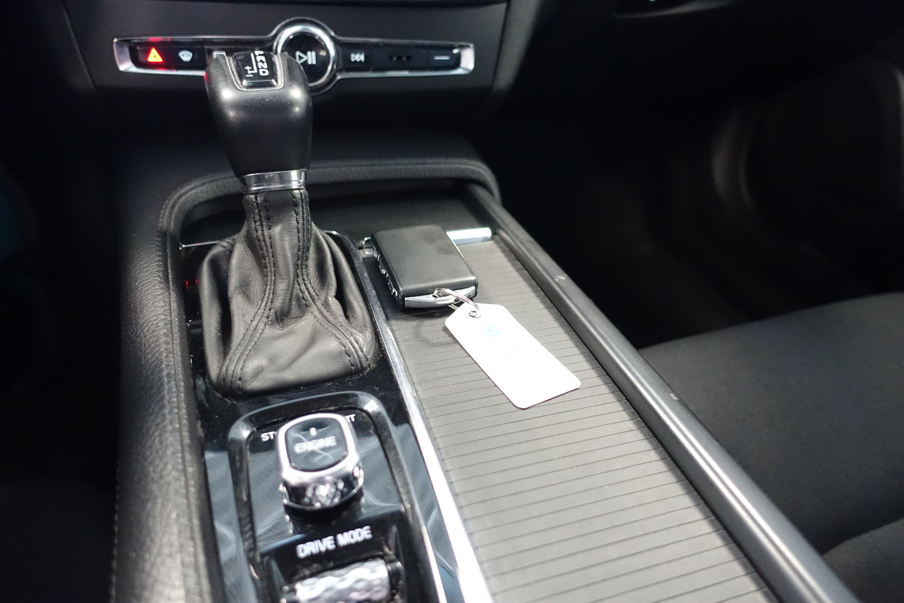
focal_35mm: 24
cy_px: 302
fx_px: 603
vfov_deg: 53.1
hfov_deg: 73.7
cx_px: 452
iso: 3200
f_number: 1.8
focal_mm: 8.8
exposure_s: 1/80
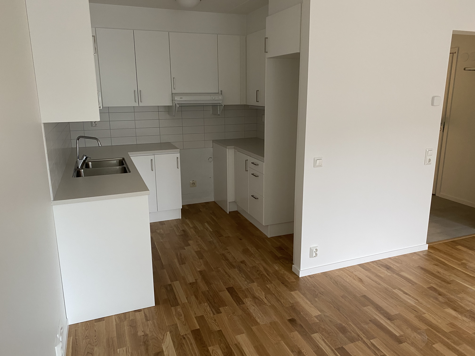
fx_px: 357
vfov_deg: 53.1
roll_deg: +0.1
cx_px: 238
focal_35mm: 26
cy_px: 178
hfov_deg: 67.3
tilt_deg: -13.3
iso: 125
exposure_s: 1/50
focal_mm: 4.25
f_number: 1.8
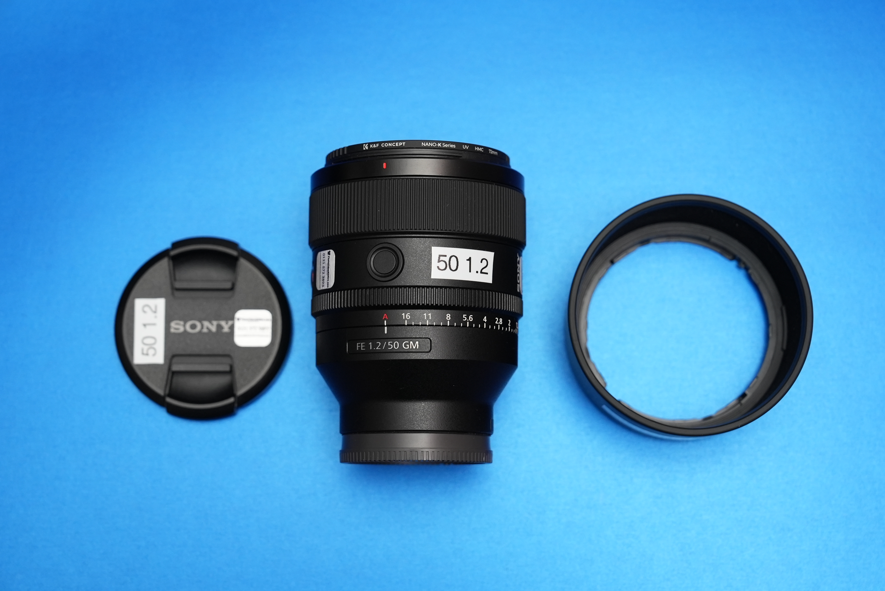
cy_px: 296
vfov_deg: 19.5
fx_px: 1722
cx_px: 442
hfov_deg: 28.8
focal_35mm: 70
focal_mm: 70
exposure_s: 1/100
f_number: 5
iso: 2500
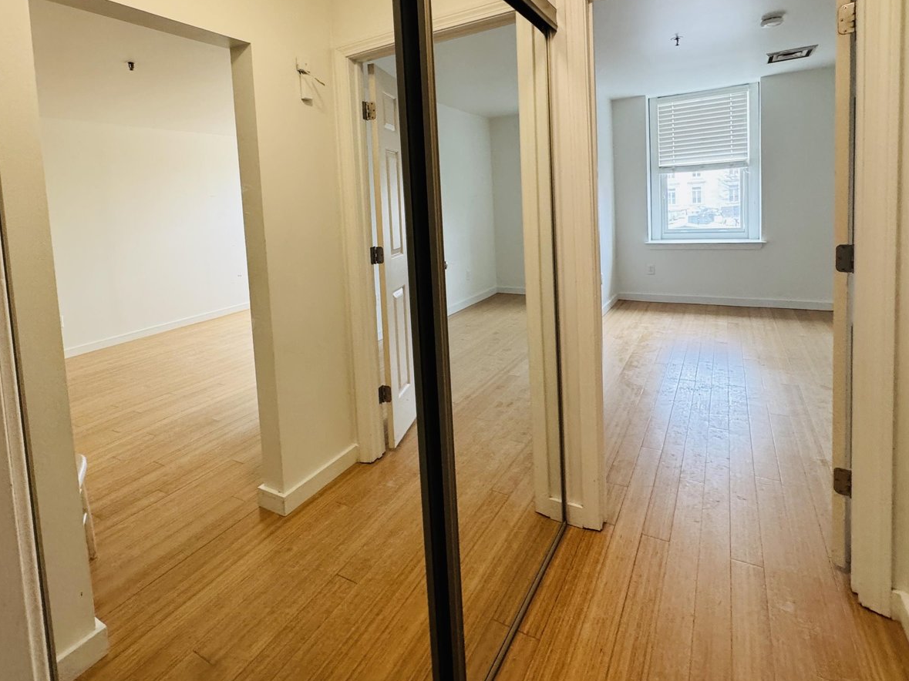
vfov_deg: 67.2
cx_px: 403
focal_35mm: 19
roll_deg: +2.9
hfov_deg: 84.3
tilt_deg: -5.0
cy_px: 241
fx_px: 499
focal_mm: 2.22
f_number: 2.2
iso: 320
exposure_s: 1/120
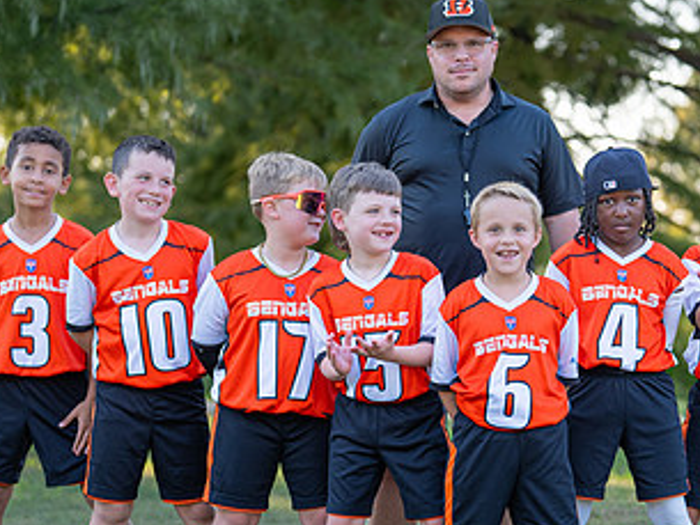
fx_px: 2407
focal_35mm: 119
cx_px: 517
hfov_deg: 16.5
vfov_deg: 12.4
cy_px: 370
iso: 160
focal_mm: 50
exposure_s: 1/800
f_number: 1.8
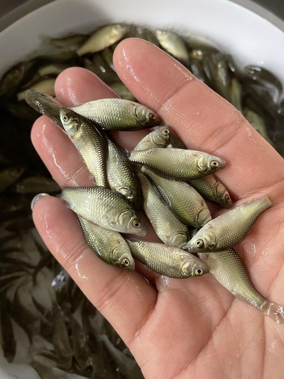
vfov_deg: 67.3
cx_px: 142
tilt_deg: -81.5
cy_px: 190
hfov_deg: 53.1
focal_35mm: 26
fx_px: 284
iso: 250
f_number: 1.6
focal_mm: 4.2
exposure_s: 1/60
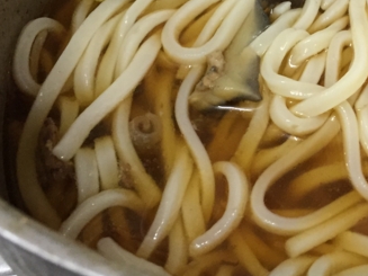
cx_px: 358
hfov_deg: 26.1
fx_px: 755
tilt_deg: -51.8
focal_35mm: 71
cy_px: 56
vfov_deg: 20.5
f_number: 2.2
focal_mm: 4.15
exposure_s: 1/33
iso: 250
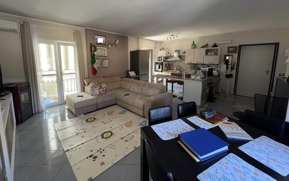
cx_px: 145
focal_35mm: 14
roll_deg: -0.4
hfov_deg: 105.3
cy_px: 75
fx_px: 110
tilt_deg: -8.0
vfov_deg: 78.0
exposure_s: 1/60
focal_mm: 1.57
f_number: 1.8
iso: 320
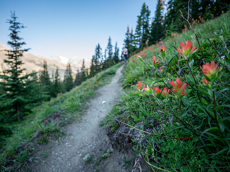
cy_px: 86
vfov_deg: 71.6
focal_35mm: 18
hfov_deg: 87.8
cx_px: 115
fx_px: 120
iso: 200
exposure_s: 1/1000
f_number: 1.7
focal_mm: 9
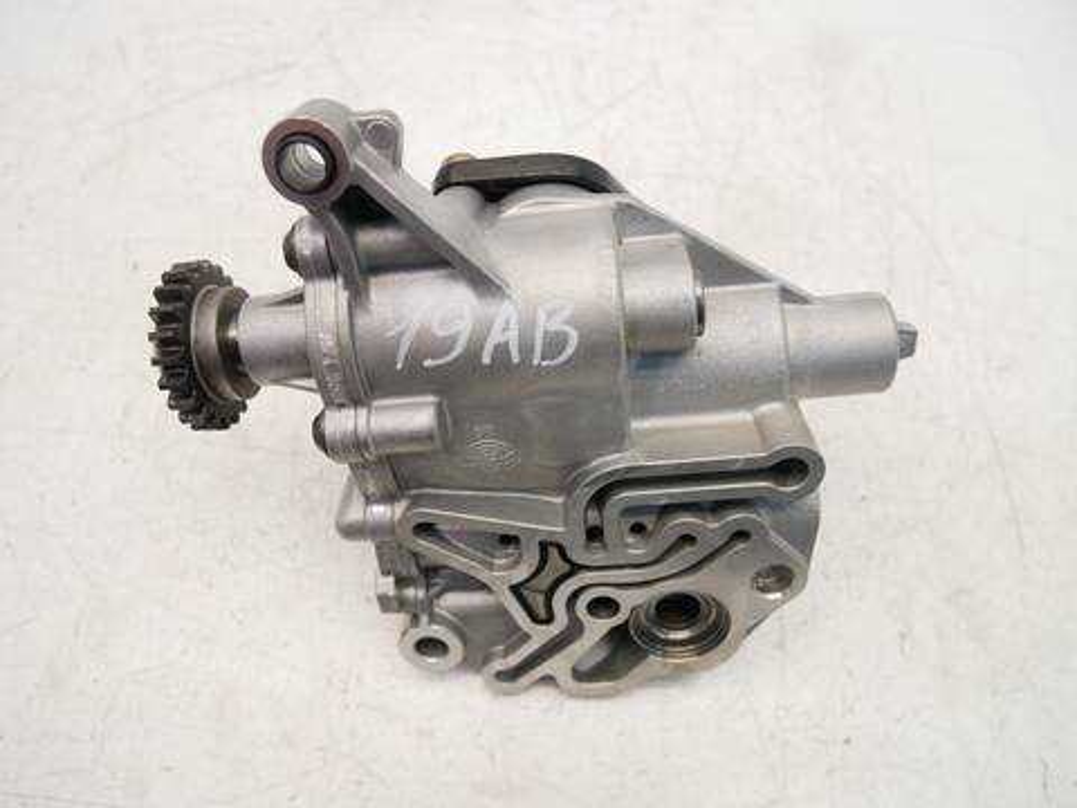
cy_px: 404
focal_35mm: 24
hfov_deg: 71.6
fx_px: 747
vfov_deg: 56.8
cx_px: 538
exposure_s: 1/60
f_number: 3.5
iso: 400
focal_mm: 12
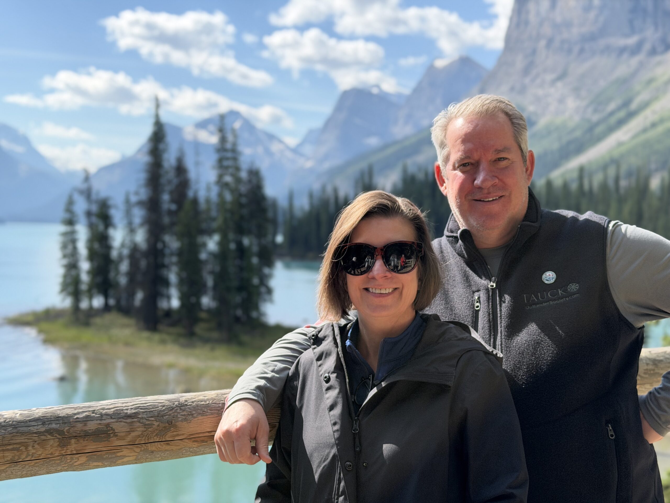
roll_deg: -0.3
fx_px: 929
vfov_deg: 30.3
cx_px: 335
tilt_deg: -1.4
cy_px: 252
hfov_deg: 39.7
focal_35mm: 48
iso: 100
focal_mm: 6.76
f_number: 1.78
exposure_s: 1/2976
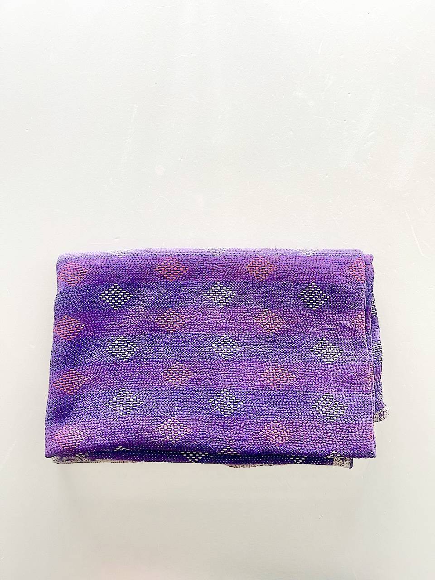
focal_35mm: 26
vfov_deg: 67.3
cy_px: 290
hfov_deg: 53.1
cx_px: 218
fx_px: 436
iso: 125
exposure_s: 1/77
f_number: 1.6
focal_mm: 5.1
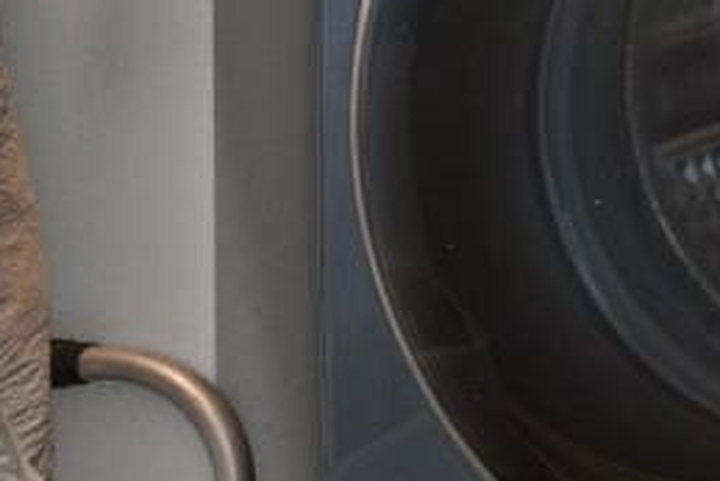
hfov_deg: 13.6
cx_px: 1801
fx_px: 2001
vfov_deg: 12.3
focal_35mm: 100
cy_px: -456
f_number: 4.8
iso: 100
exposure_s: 1/6
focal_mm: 11
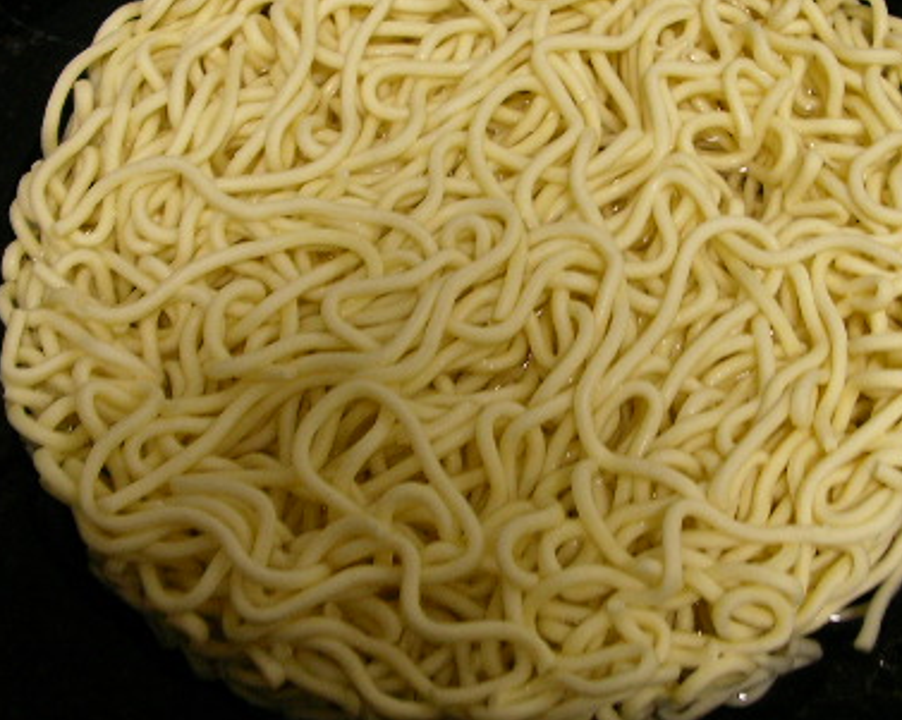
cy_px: 299
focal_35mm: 63
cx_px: 510
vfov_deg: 24.2
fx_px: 1681
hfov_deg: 30.0
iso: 100
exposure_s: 1/8.1
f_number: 3.5
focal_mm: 5.8
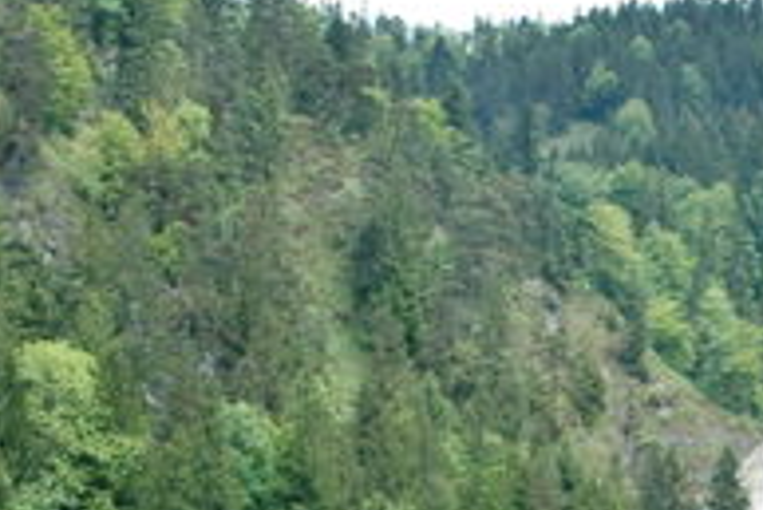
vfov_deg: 8.1
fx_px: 3584
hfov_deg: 12.0
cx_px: 751
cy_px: 561
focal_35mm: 169
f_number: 7.1
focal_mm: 34
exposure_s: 1/200
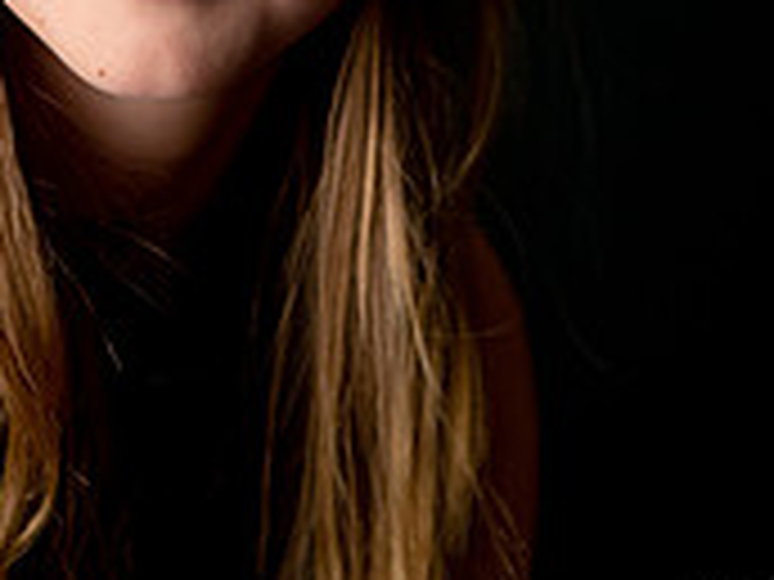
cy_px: -144
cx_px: 180
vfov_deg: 6.5
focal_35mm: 227
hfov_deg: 8.7
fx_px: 5076
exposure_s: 1/500
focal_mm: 70
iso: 2000
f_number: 3.5
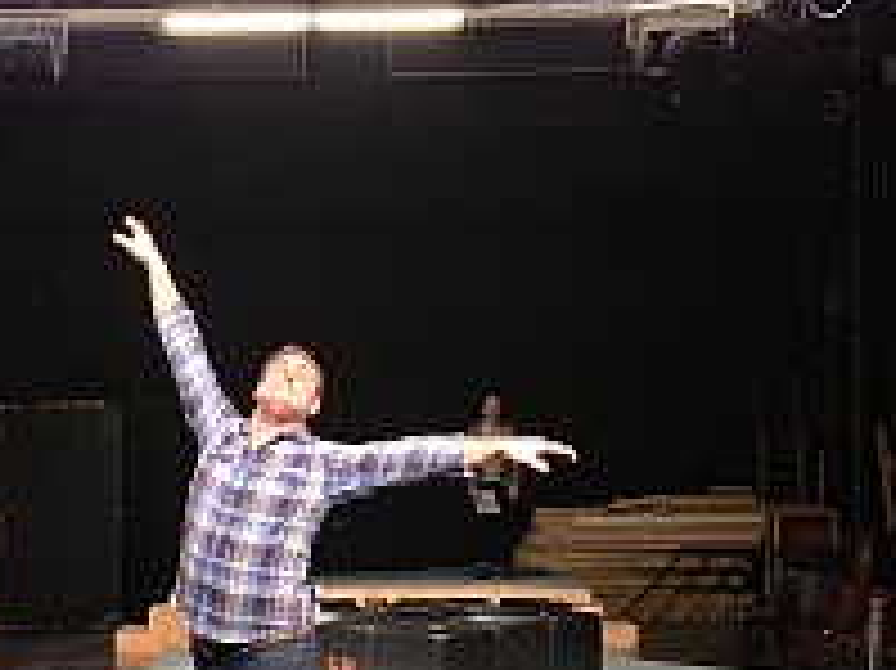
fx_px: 1578
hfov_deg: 31.5
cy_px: 531
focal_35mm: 61
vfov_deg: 23.7
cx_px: 308
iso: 200
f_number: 2.4
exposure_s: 1/20
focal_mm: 4.28
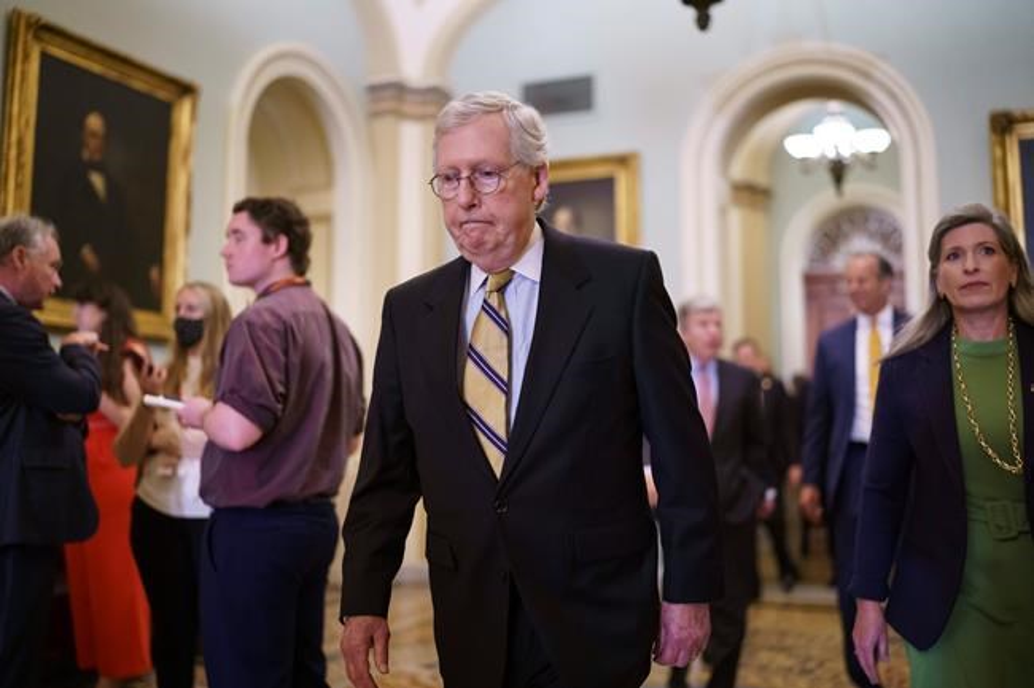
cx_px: 517
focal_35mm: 35
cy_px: 344
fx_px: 1005
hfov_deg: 54.4
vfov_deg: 37.8
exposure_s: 1/400
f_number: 1.4
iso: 5000
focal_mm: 35
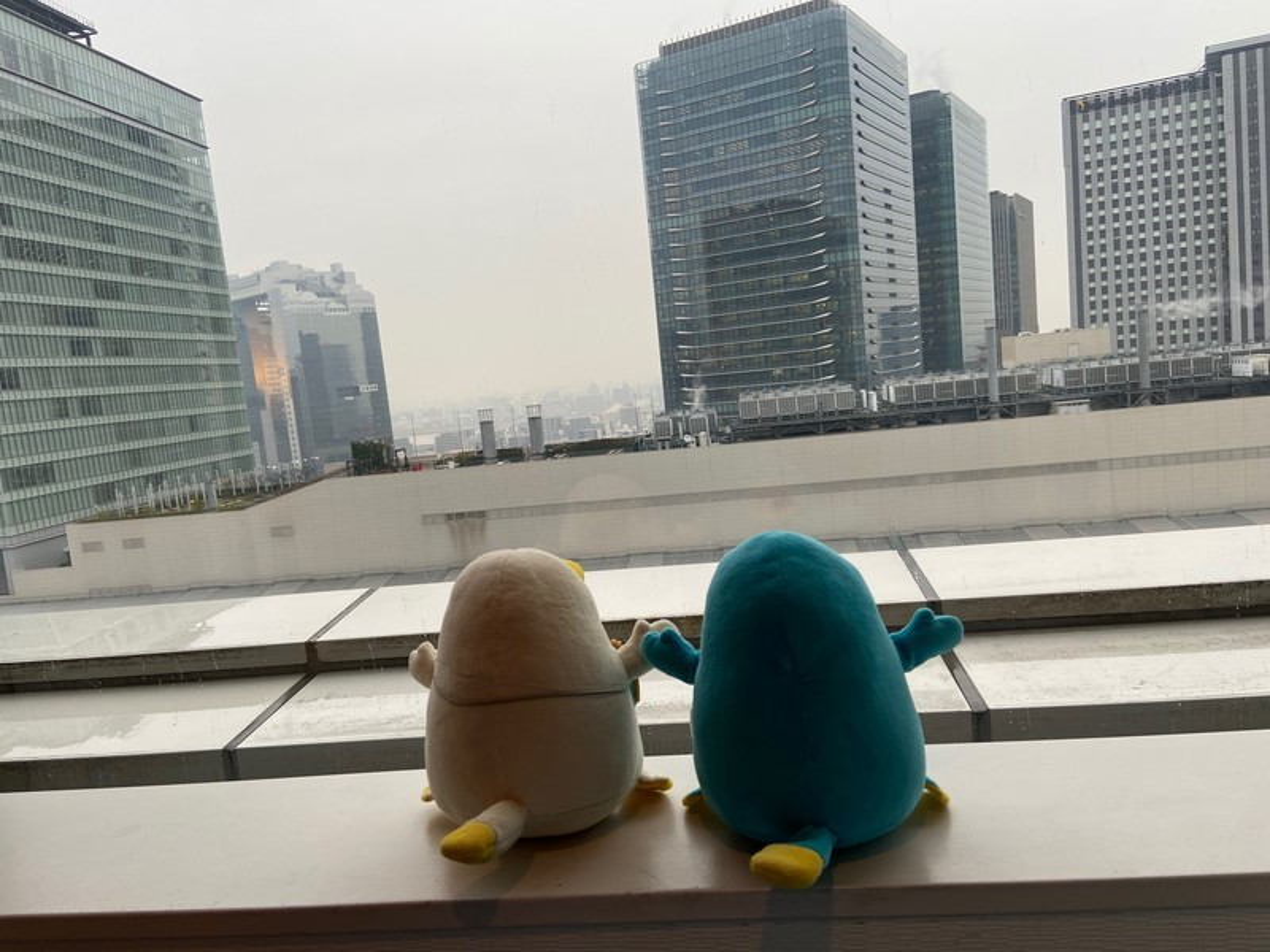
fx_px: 954
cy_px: 476
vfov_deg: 53.1
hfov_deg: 67.3
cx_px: 635
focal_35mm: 26
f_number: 1.8
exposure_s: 1/122
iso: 40
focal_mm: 4.25
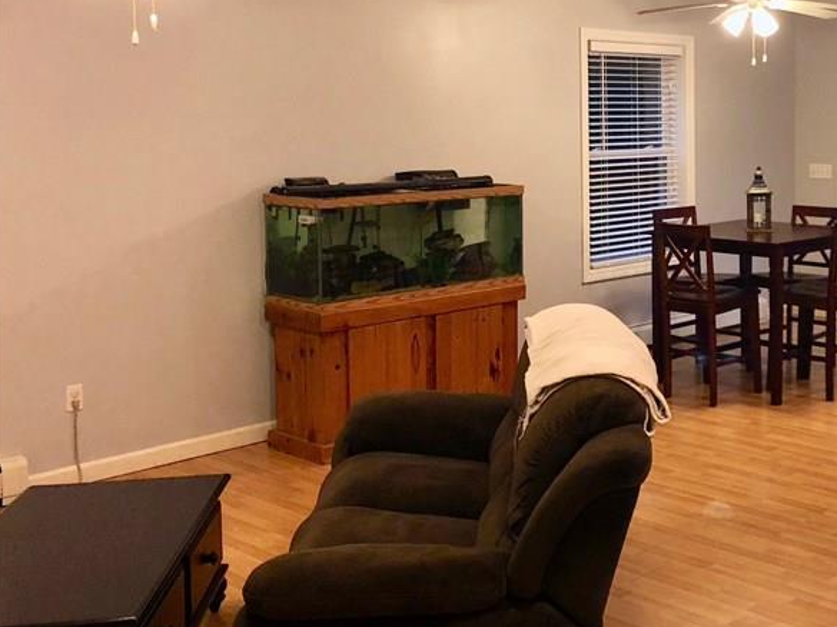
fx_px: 1184
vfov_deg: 29.4
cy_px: 198
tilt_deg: -4.6
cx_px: 724
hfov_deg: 36.9
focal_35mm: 49
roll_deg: +0.4
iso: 40
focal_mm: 4
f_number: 1.8
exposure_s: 1/30
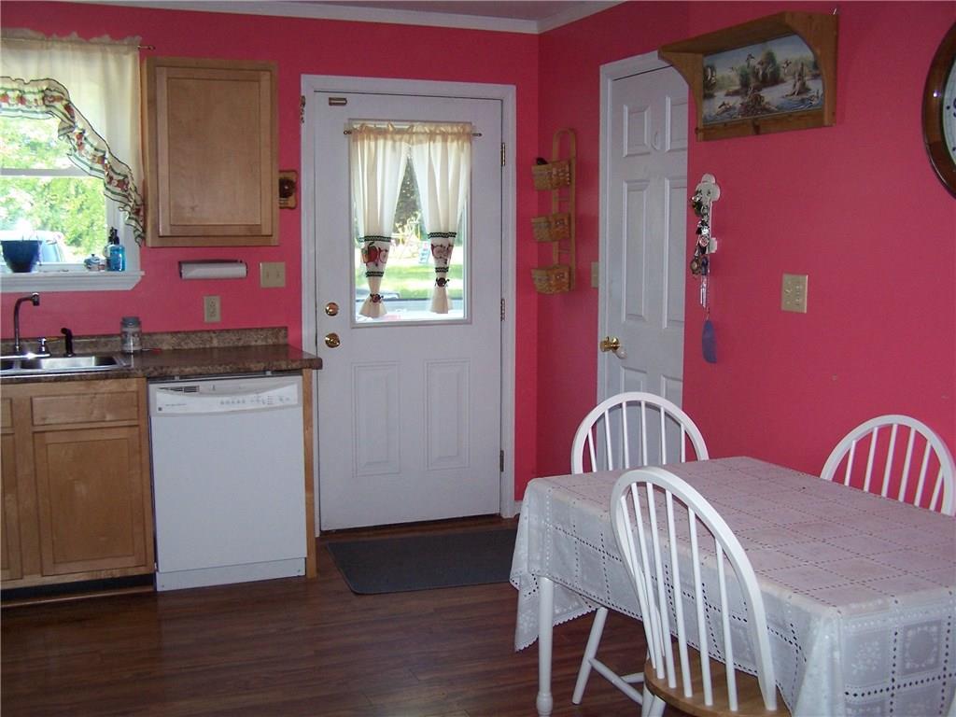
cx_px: 478
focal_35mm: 38
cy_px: 358
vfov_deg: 37.7
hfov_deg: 49.0
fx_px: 1049
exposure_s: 1/60
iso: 140
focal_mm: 6.3
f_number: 2.8
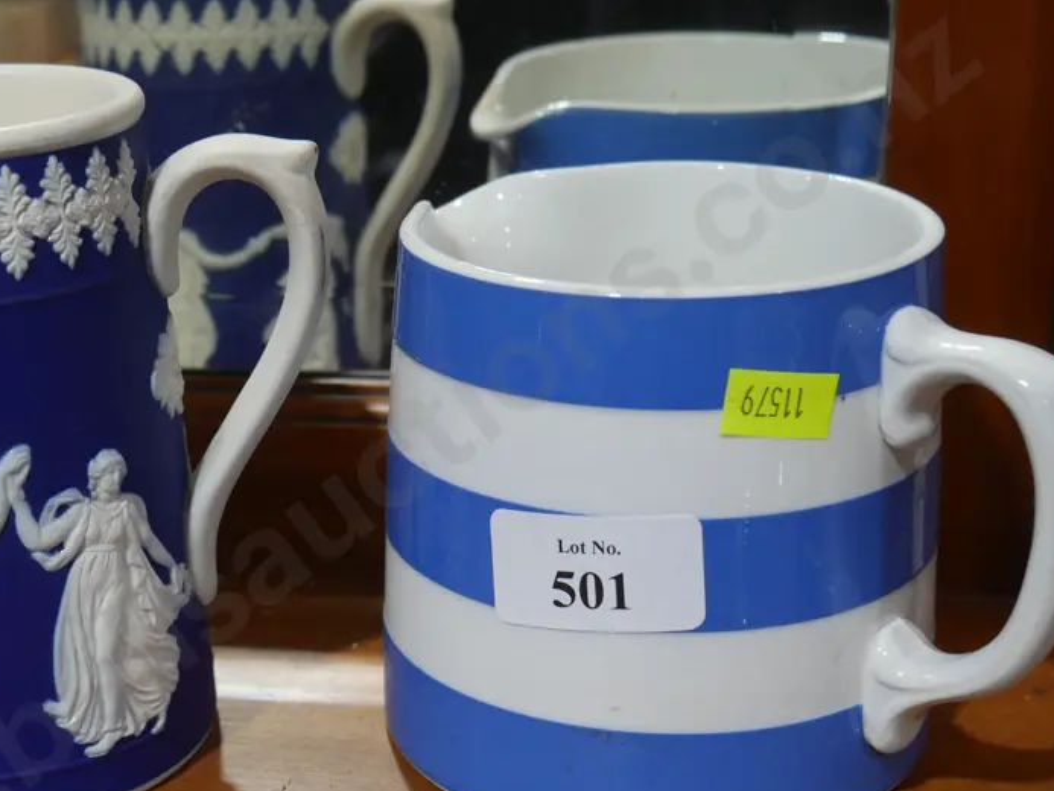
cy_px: 510
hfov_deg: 29.6
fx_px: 1979
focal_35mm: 65
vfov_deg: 22.5
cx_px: 341
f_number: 4.7
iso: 400
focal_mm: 22
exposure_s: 1/60
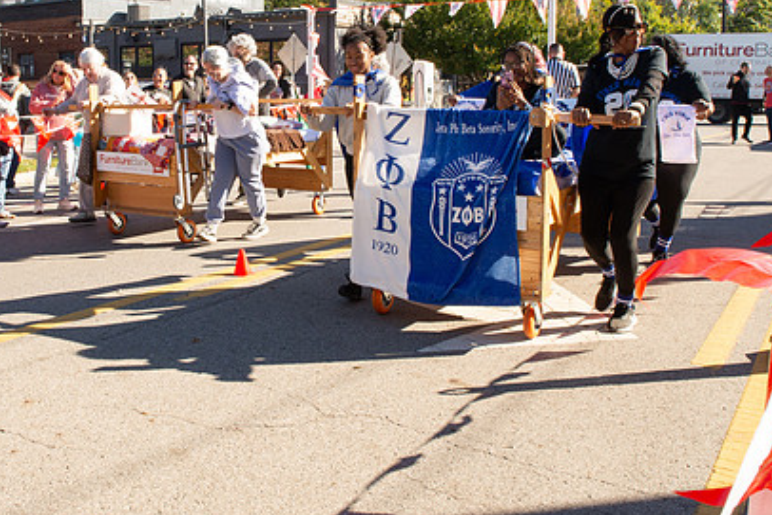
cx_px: 290
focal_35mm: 40
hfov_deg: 48.0
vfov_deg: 33.2
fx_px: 858
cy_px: 181
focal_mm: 24
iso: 800
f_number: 16
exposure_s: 1/160
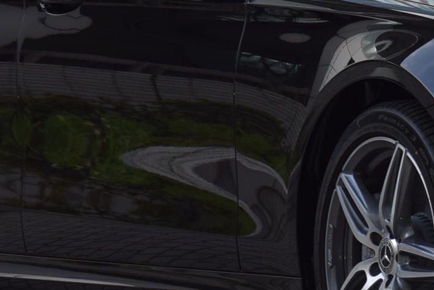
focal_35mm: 570
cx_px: 495
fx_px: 6877
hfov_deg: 3.6
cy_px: -132
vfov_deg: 2.4
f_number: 6.3
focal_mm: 90
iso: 100
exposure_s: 1/160
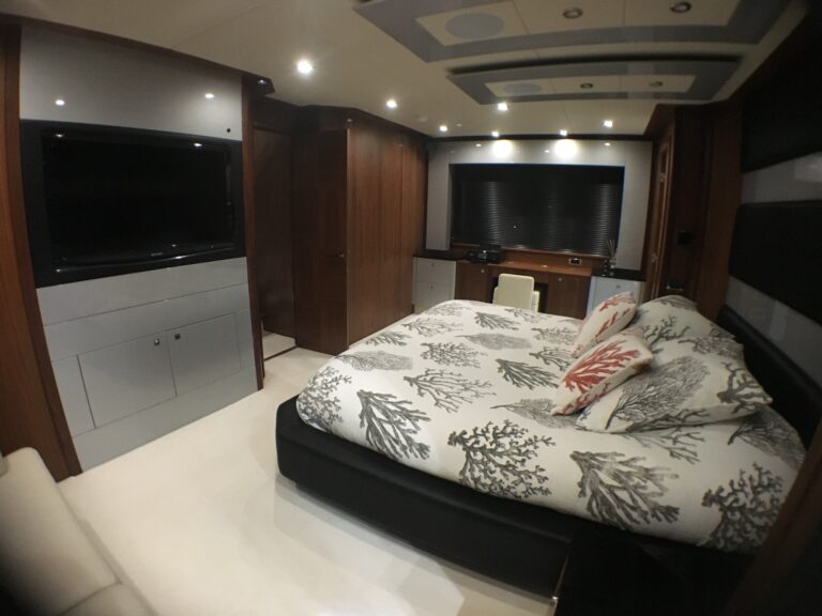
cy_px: 308
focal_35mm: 29
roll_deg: -1.2
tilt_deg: -13.7
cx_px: 411
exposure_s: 1/17
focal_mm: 4.15
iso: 250
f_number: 2.2
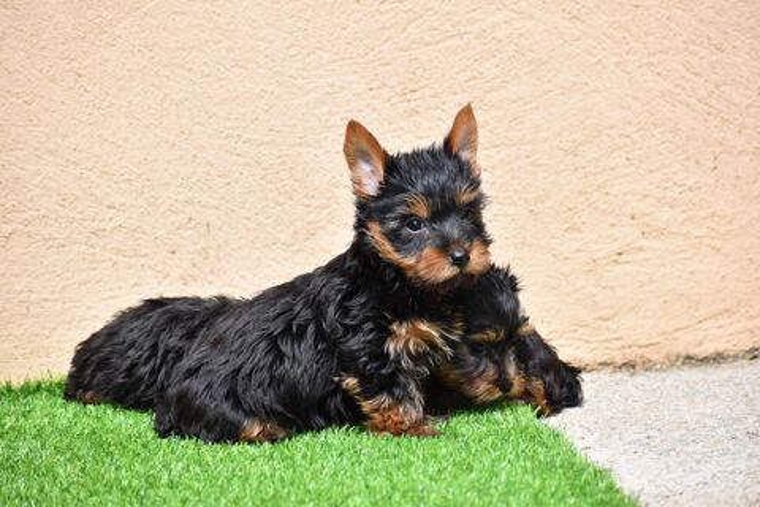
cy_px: 254
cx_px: 380
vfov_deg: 5.9
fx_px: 4908
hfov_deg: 8.9
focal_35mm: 232
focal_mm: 155
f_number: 5
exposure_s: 1/1250
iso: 400
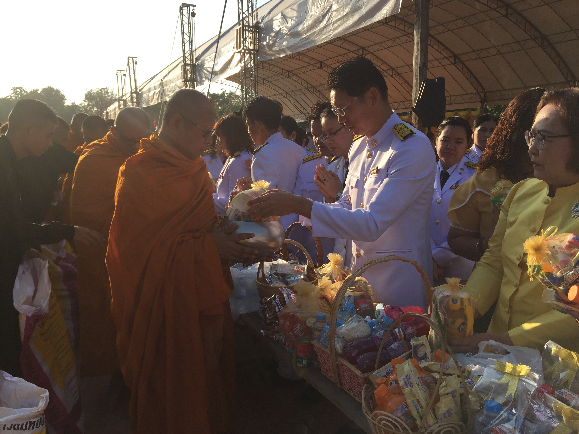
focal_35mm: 29
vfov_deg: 48.2
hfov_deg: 61.7
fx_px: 485
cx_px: 290
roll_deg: -0.3
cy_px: 217
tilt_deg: -7.6
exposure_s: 1/1412
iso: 32
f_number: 2.2
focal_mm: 4.15
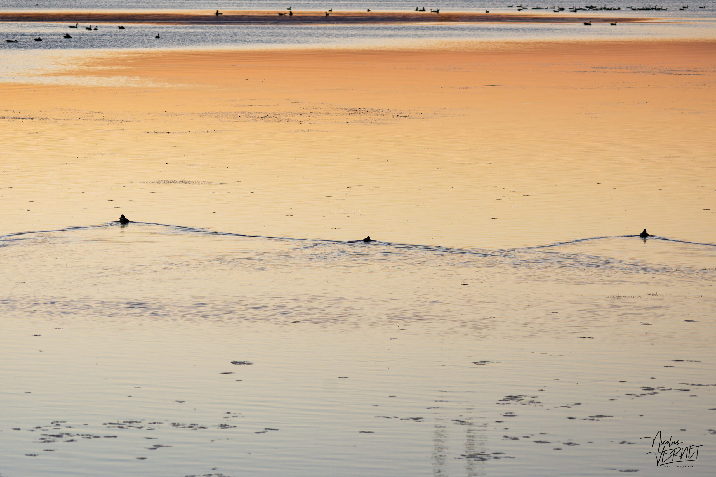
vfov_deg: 6.1
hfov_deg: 9.1
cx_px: 358
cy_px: 238
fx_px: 4474
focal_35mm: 225
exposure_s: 1/640
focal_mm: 150
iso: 800
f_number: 6.3
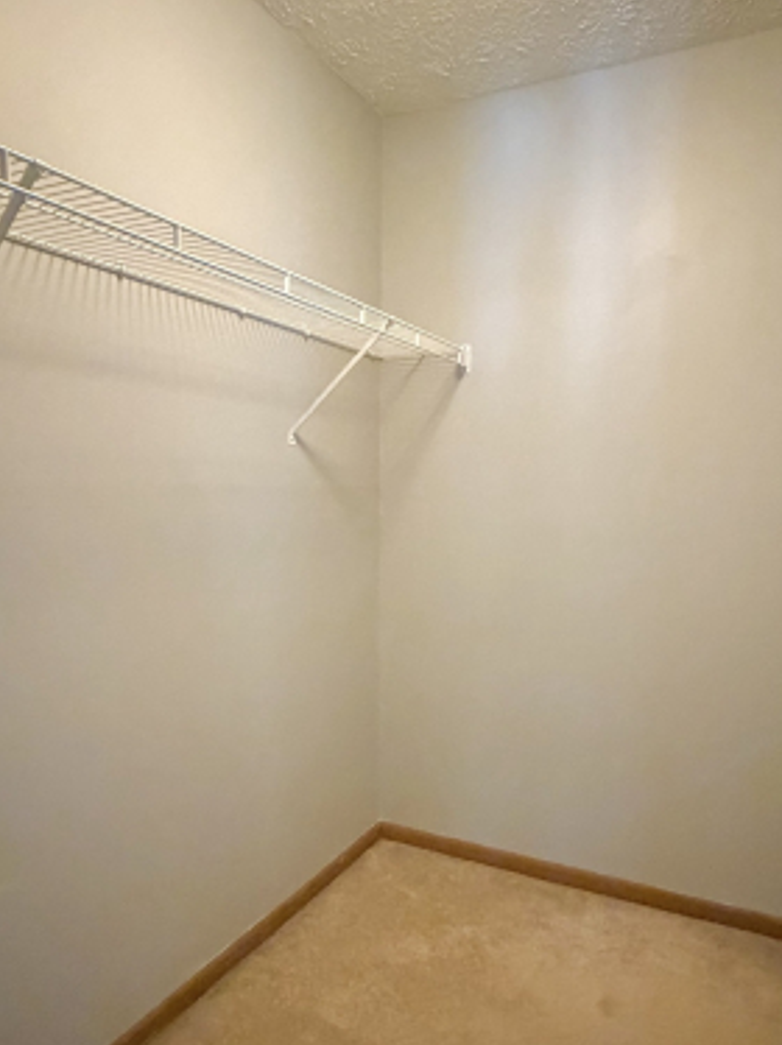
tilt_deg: -8.6
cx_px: 405
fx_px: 754
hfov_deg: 54.8
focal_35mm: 25
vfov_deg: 68.9
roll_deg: -0.1
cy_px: 613
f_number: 2.2
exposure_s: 1/40
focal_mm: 2.22
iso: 1250
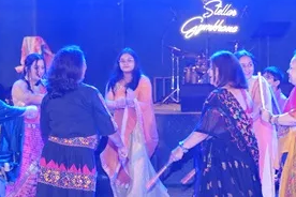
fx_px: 715
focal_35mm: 87
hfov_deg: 23.4
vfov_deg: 15.6
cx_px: 138
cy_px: 151
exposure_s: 1/160
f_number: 4
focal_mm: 40
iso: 12800
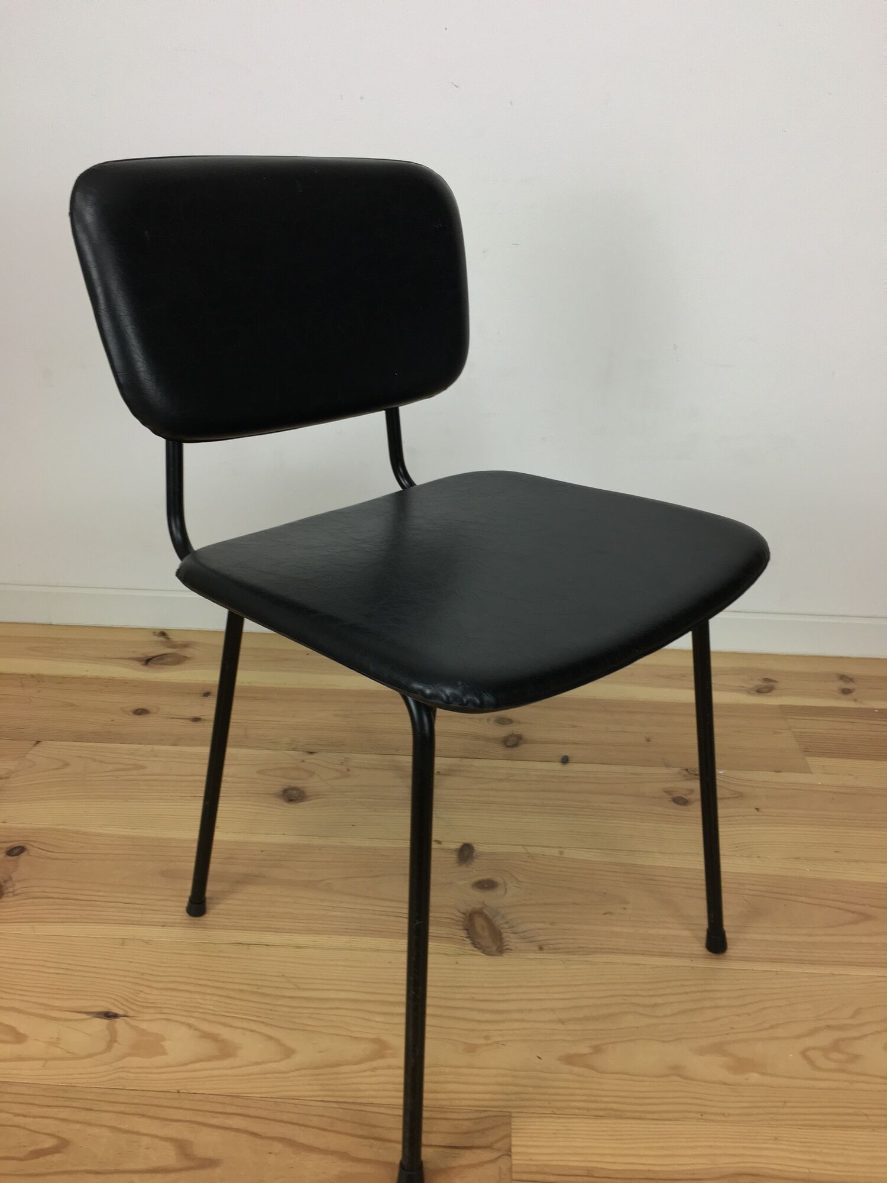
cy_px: 592
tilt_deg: -25.9
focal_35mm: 29
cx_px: 444
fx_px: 991
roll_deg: -1.3
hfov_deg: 48.2
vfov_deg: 61.7
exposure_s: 1/33
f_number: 2.2
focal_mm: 4.15
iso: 40
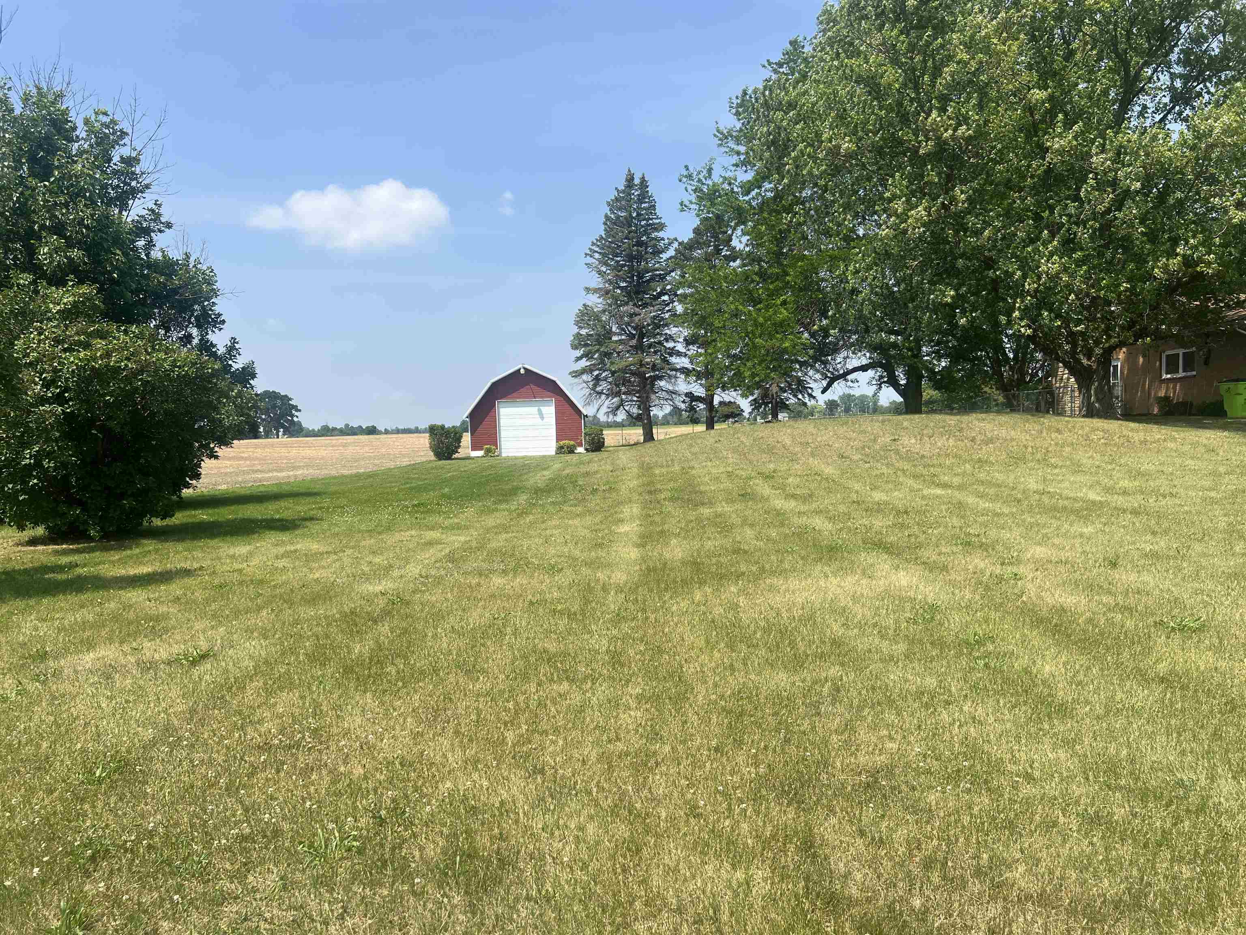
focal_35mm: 26
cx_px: 623
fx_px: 936
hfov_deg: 67.3
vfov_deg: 53.1
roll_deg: +2.3
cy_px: 468
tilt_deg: -2.3
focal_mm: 5.7
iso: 50
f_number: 1.5
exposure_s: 1/3968
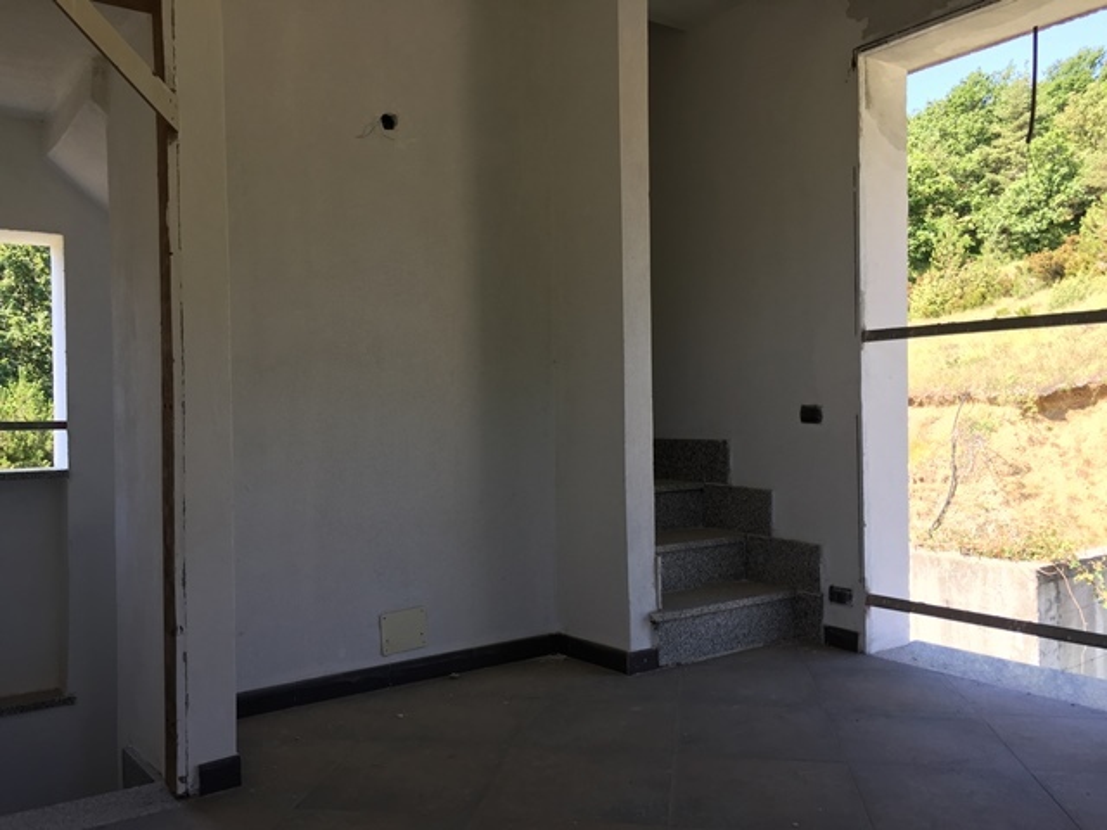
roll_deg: +0.3
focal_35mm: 29
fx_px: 927
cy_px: 415
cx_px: 554
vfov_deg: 48.2
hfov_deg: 61.7
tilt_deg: -0.5
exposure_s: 1/173
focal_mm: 4.15
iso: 32
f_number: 2.2
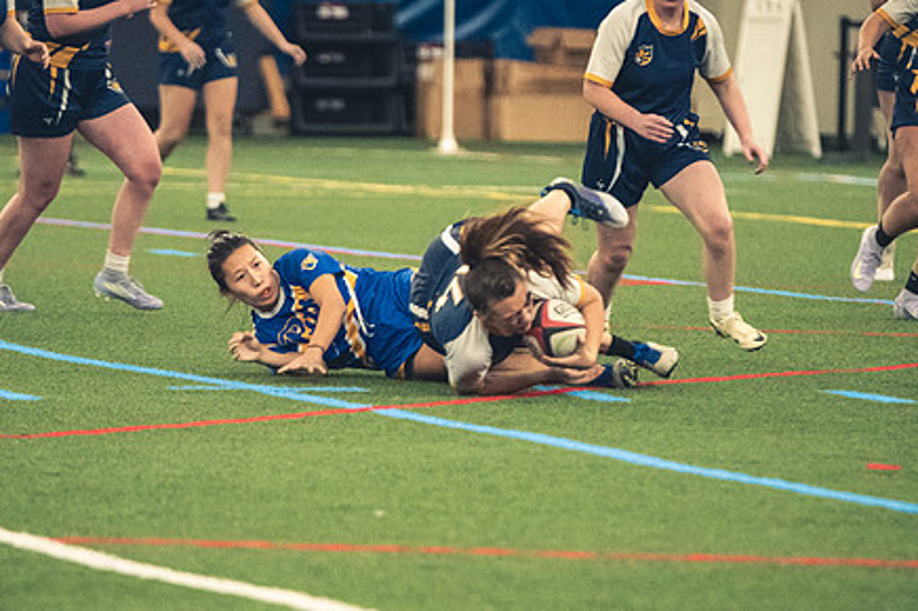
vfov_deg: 3.4
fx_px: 10167
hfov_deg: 5.2
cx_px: 421
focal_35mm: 399
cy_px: 379
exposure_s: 1/500
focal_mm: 200
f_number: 2.8
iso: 12800
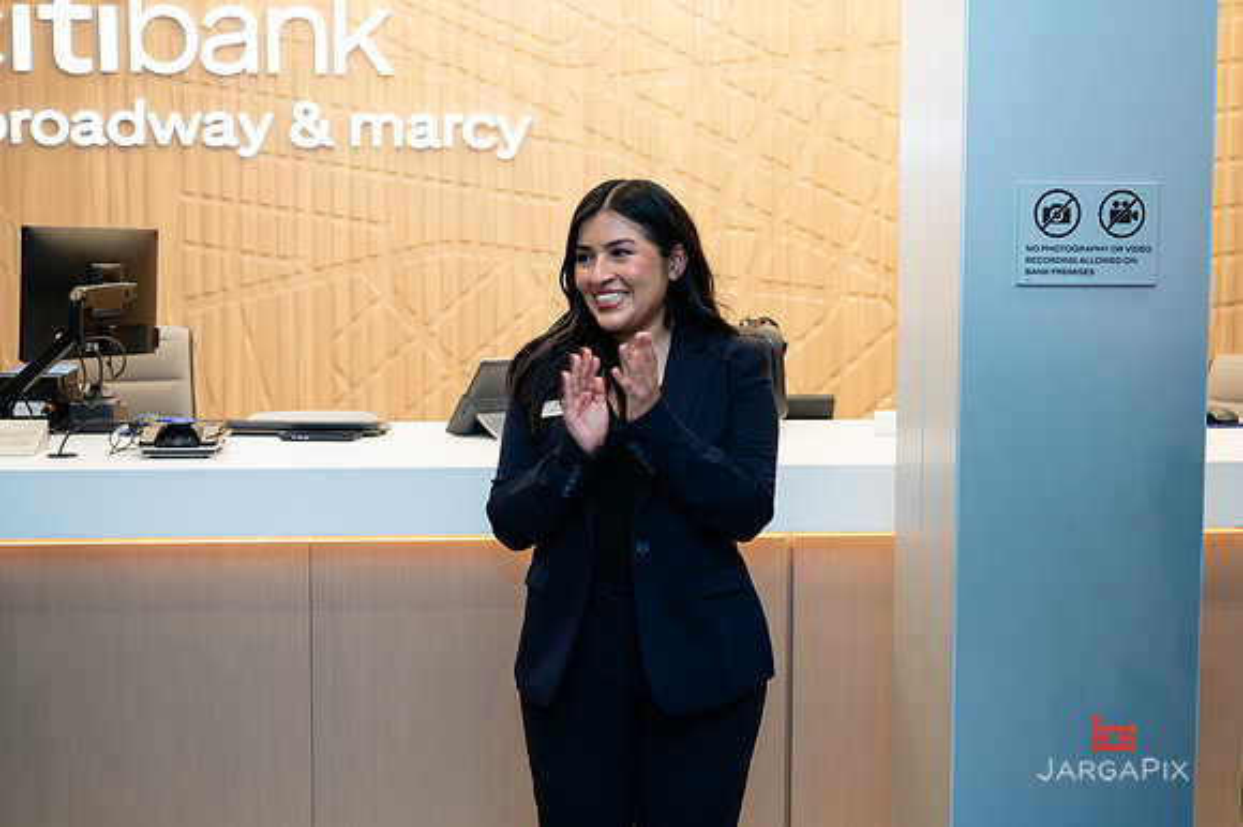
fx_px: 1861
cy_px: 398
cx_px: 621
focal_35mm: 54
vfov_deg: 25.1
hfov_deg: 36.9
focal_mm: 51
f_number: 4
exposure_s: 1/160
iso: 400
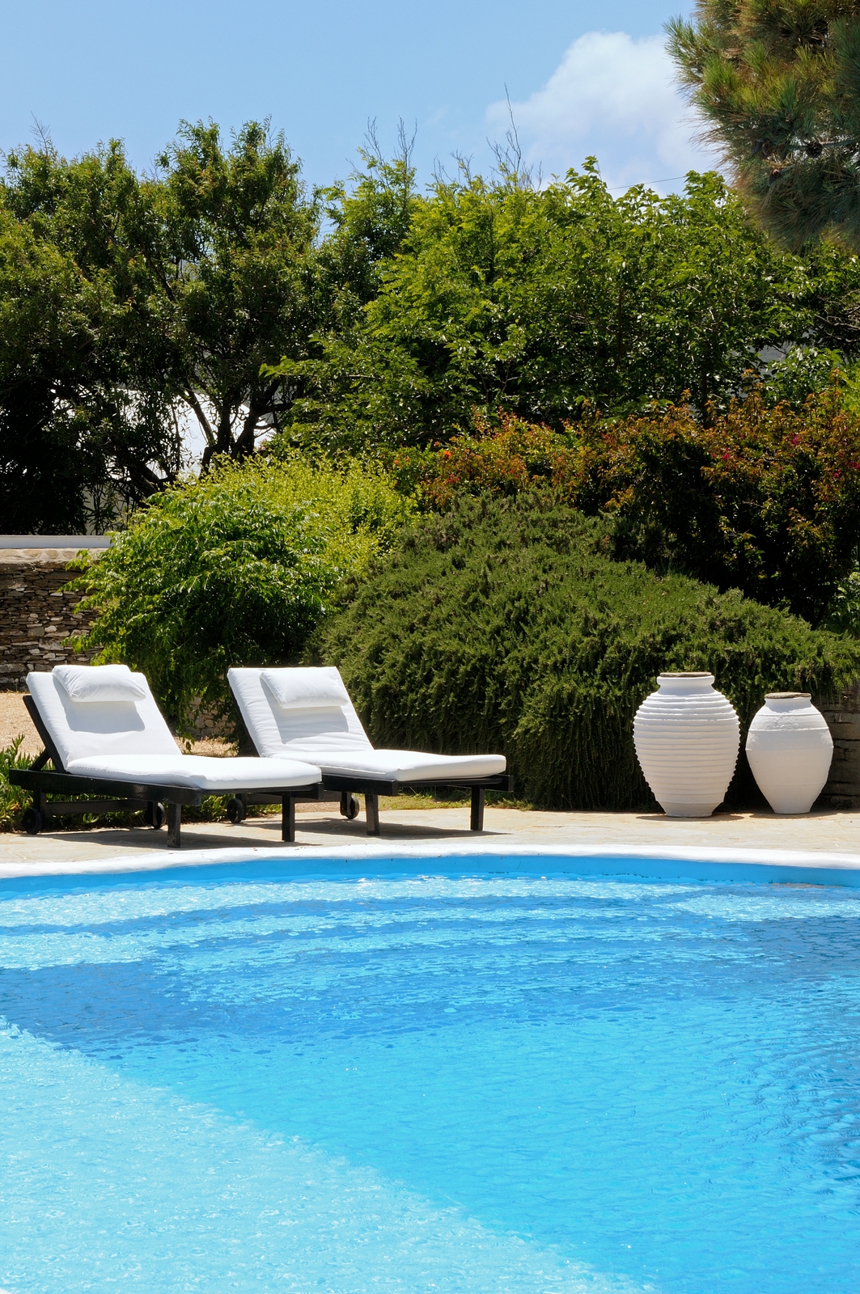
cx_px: 430
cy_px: 647
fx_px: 2963
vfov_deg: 24.6
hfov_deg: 16.5
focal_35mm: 82
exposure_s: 1/125
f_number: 18
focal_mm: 55
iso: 200
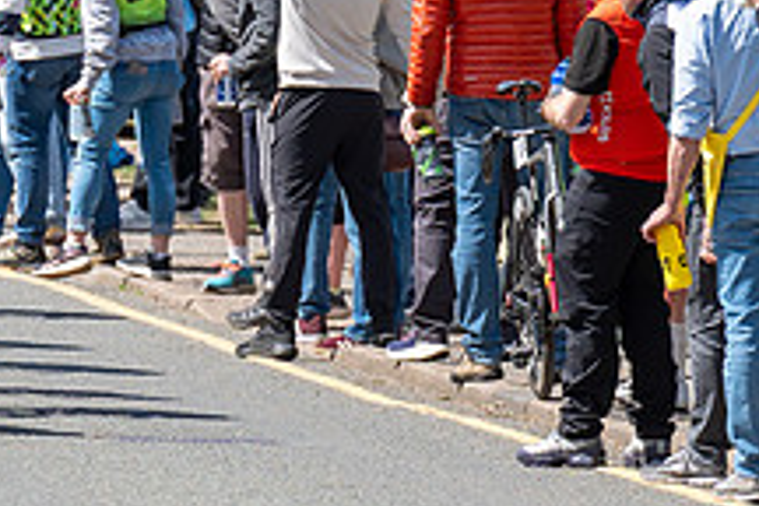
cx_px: -244
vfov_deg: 1.6
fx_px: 17919
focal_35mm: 850
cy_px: 209
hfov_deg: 2.4
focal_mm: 200
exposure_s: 1/1000
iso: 250
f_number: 5.6
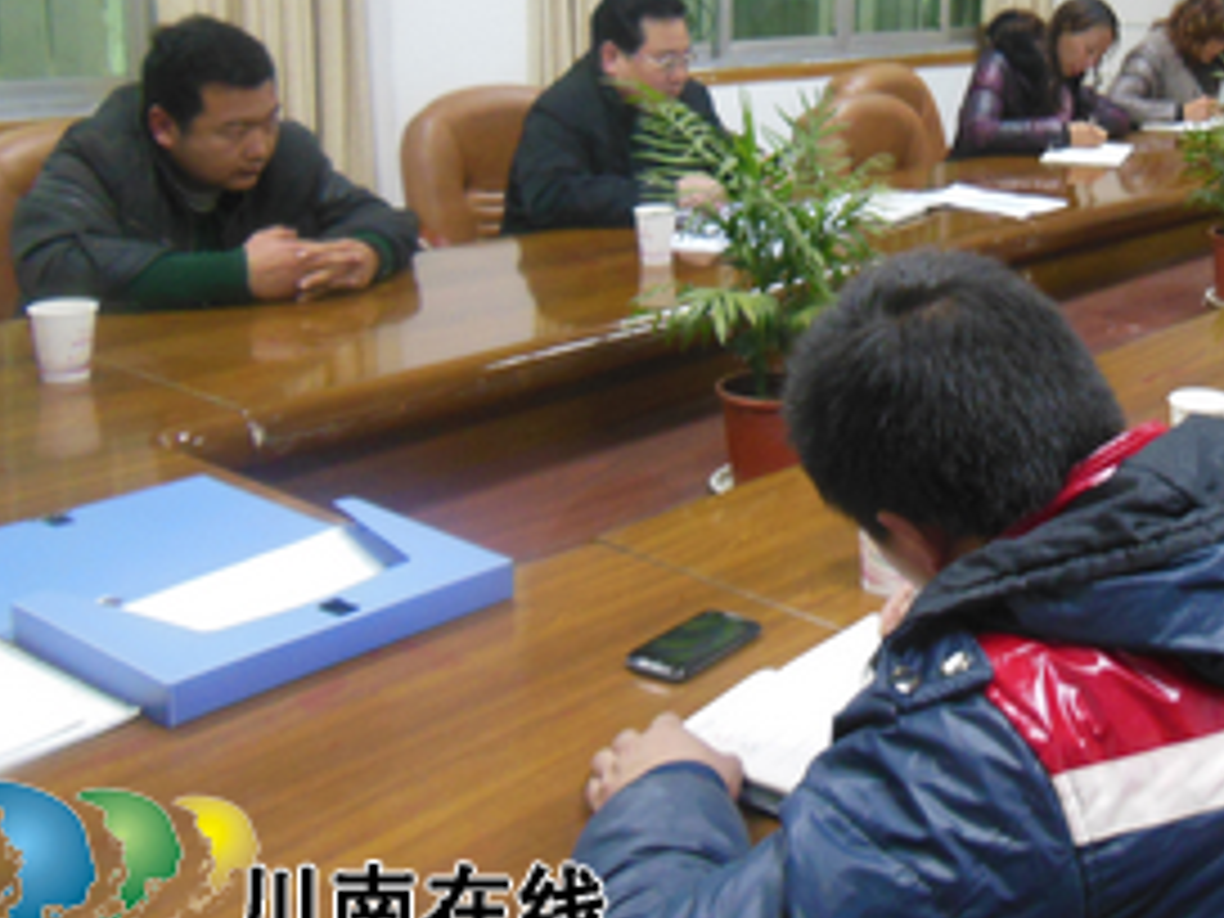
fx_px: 1627
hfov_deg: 39.3
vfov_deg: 30.8
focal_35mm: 46
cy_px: 187
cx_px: 1017
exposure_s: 1/10
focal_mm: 4.5
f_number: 3.5
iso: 400
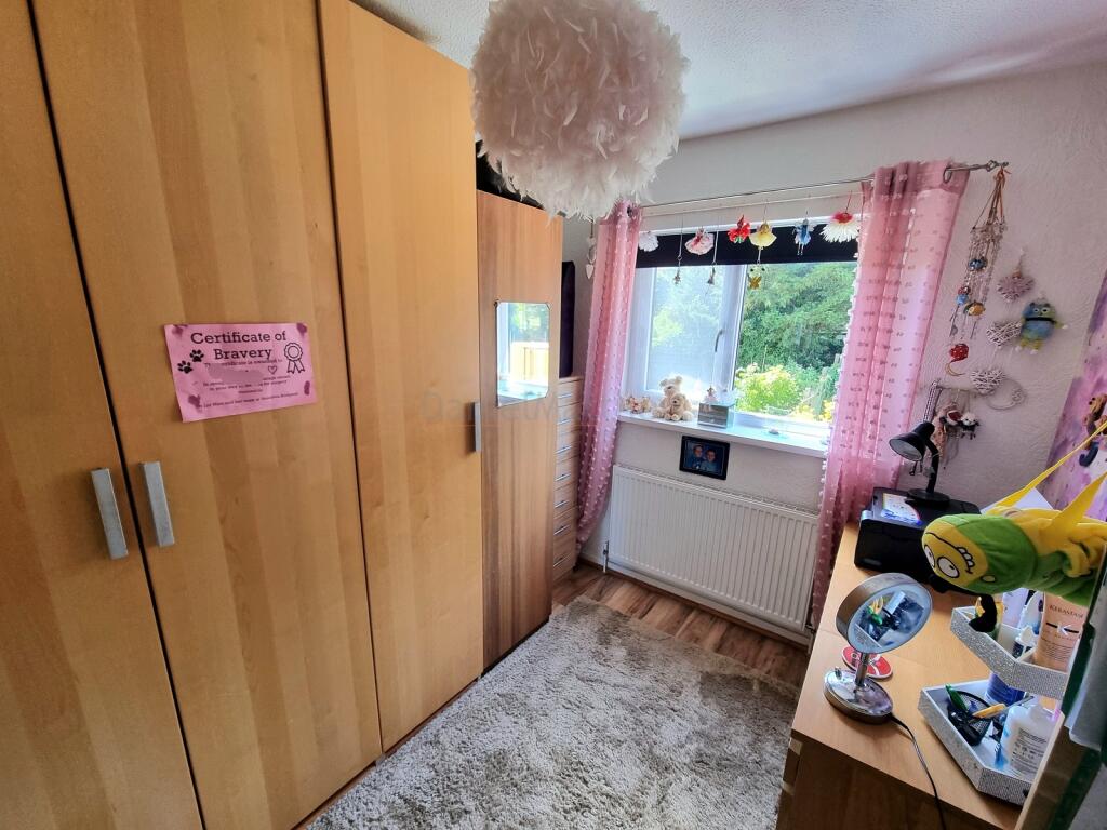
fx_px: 416
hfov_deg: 106.2
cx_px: 554
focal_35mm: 13
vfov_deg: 89.9
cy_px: 415
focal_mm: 2.2
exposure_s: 1/50
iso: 125
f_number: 2.2
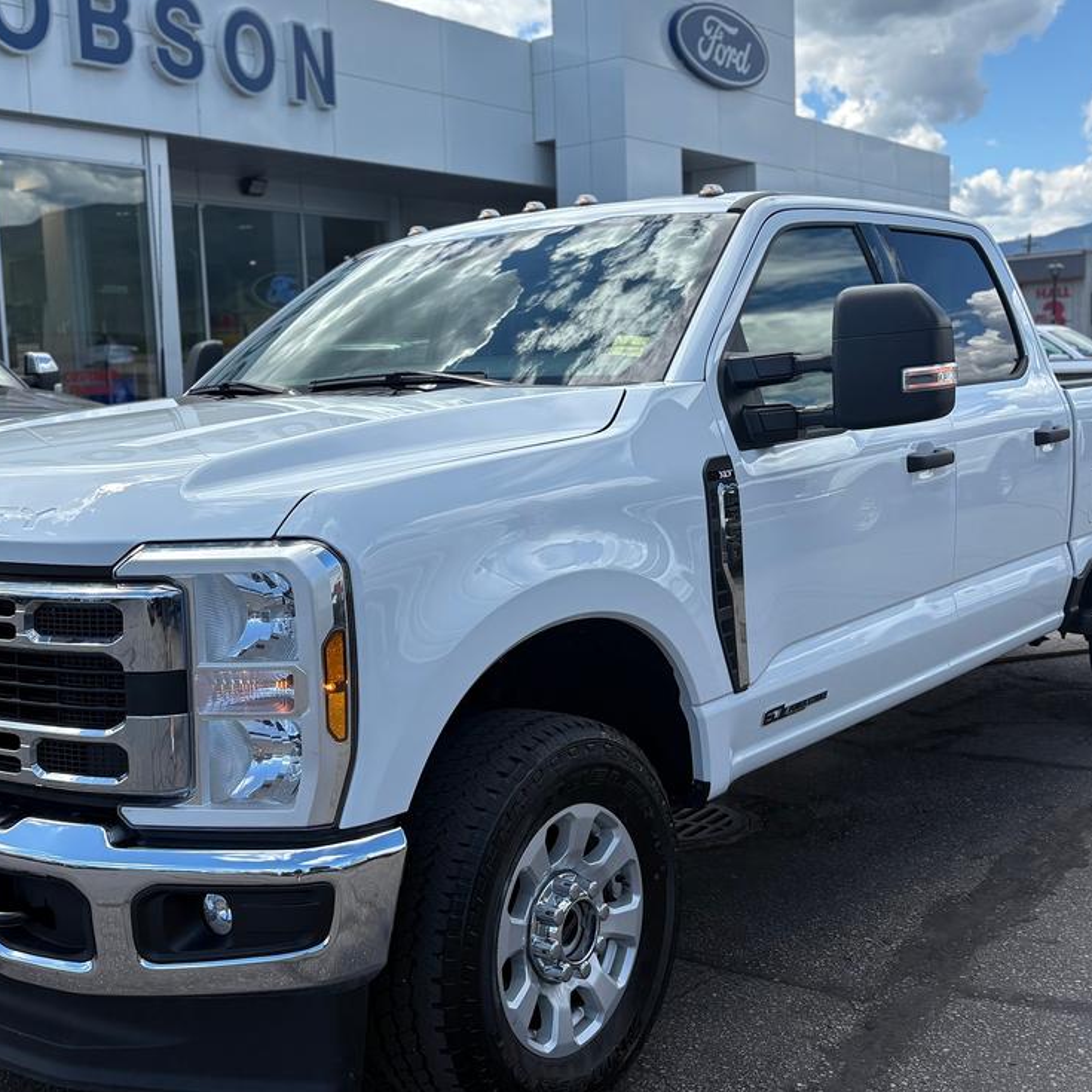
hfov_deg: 41.5
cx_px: 389
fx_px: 1428
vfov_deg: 41.8
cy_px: 521
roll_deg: +2.9
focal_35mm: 40
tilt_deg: -6.0
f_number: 1.6
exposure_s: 1/2283
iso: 50
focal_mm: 5.96
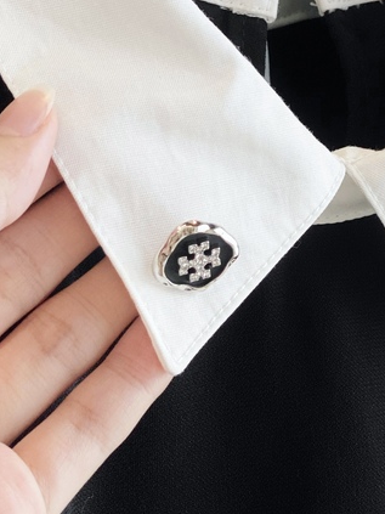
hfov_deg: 11.9
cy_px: 214
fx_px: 1840
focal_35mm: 124
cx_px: 318
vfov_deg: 15.9
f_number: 2
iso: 80
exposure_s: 1/120
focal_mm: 6
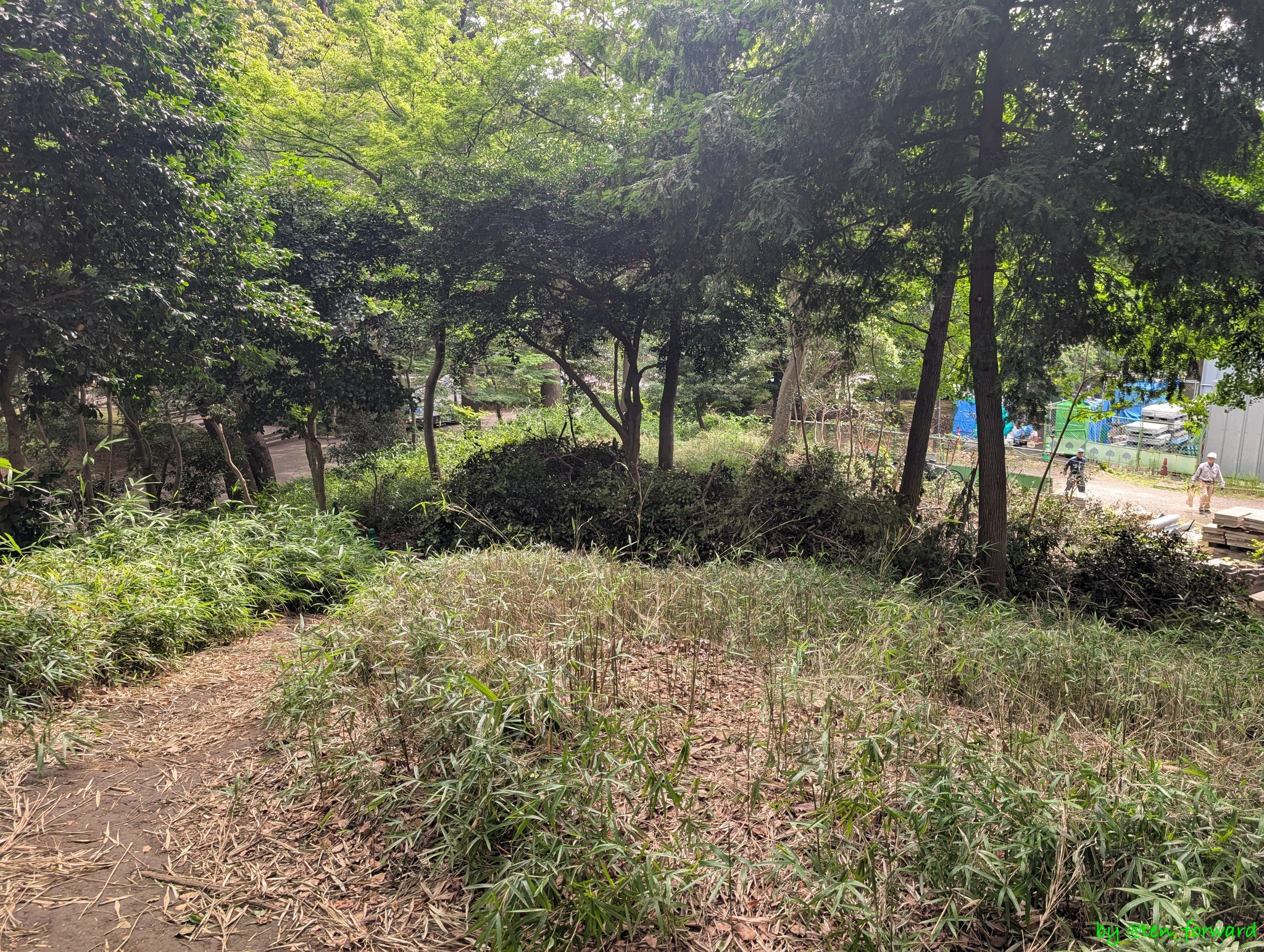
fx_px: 878
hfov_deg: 71.5
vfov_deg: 56.9
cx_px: 632
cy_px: 476
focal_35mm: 24
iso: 22
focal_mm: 6.9
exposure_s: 1/68.3
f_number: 1.68
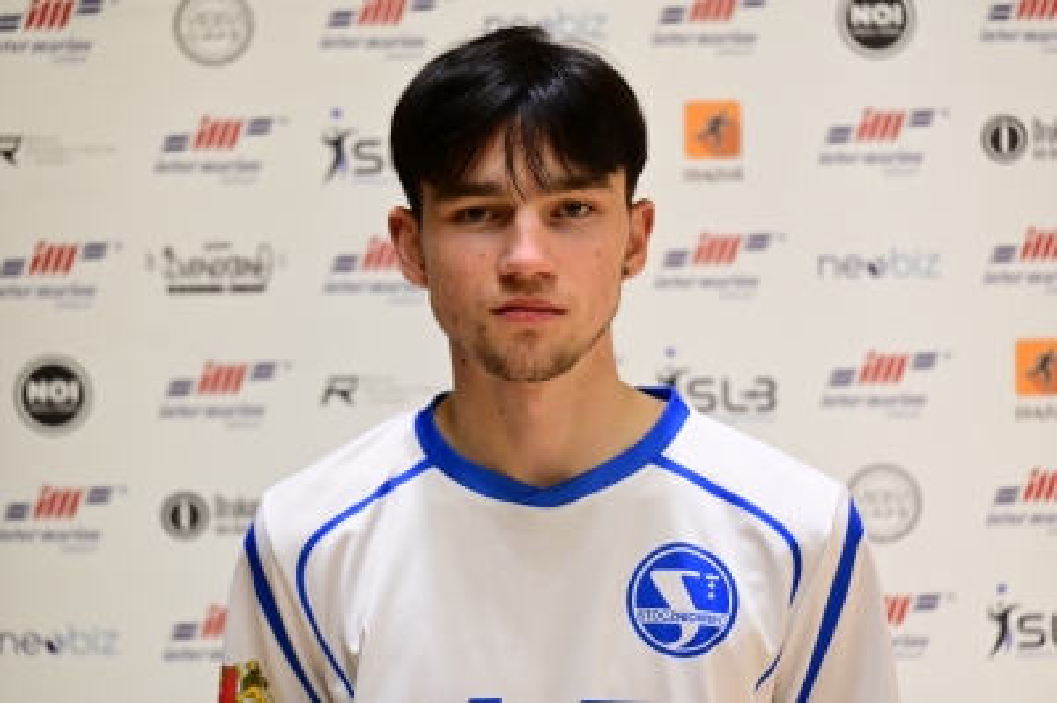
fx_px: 3374
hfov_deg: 17.8
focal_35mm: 115
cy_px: 352
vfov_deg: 11.9
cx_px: 528
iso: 3200
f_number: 2.8
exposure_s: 1/1250
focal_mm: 115
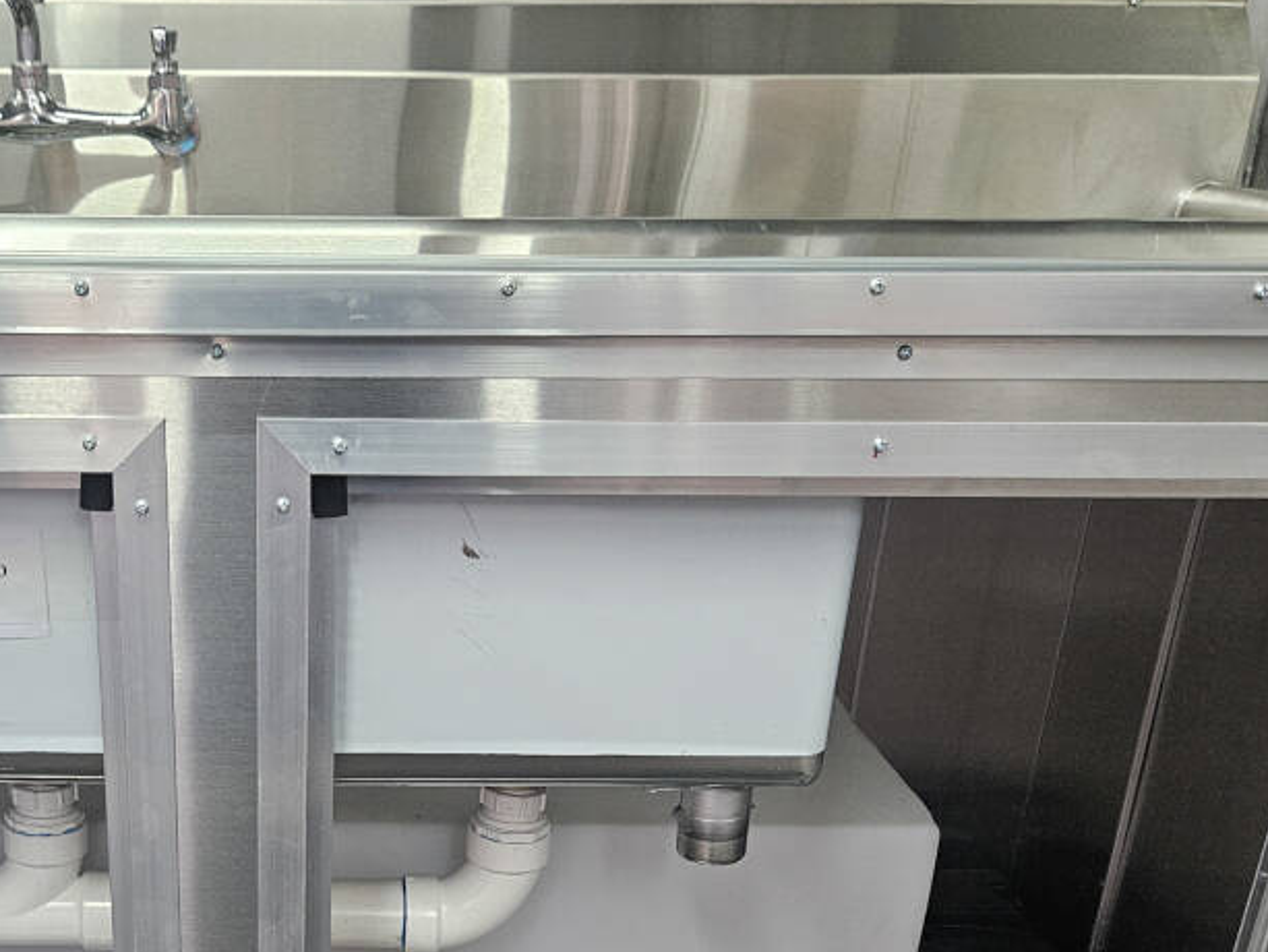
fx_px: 1649
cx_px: 314
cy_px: 923
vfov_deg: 30.2
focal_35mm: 45
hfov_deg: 40.8
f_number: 1.8
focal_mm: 5.4
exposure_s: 1/120
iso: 800
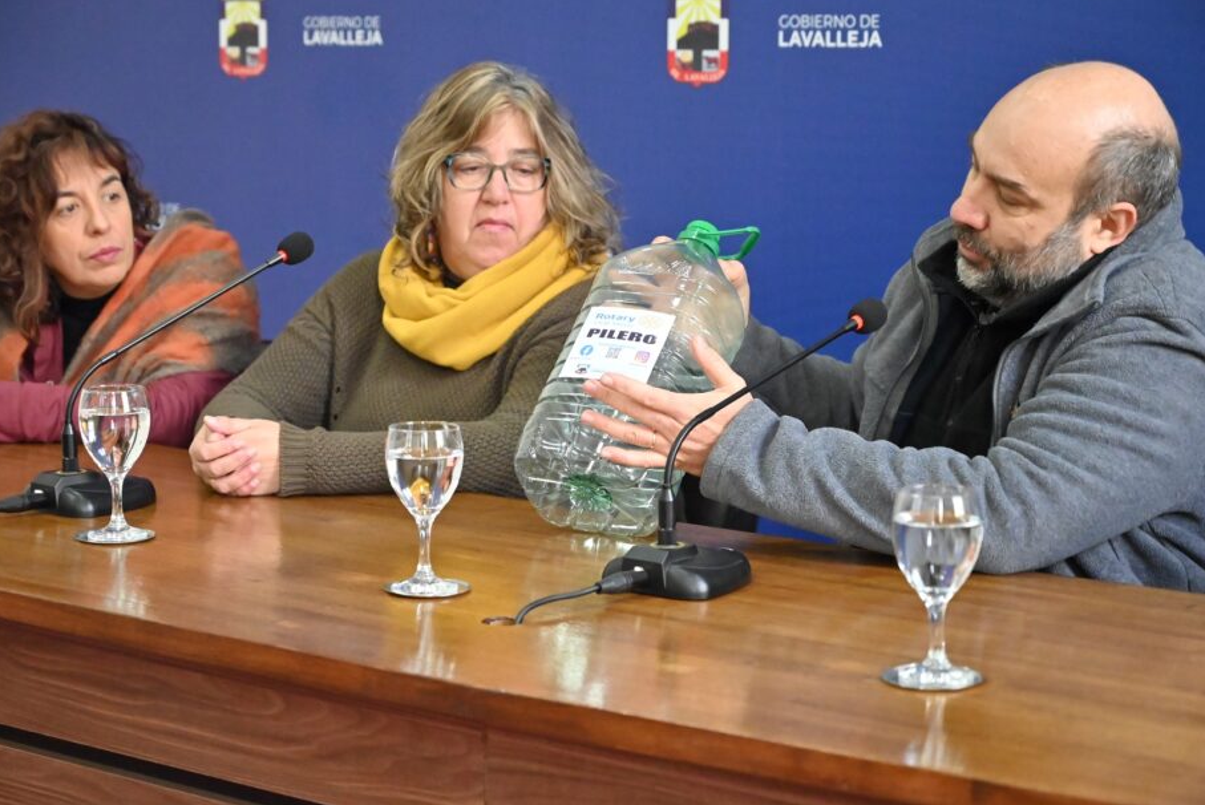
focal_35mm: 79
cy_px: 432
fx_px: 2646
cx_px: 591
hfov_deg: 25.7
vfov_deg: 17.3
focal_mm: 70
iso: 8000
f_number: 4
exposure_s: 1/640
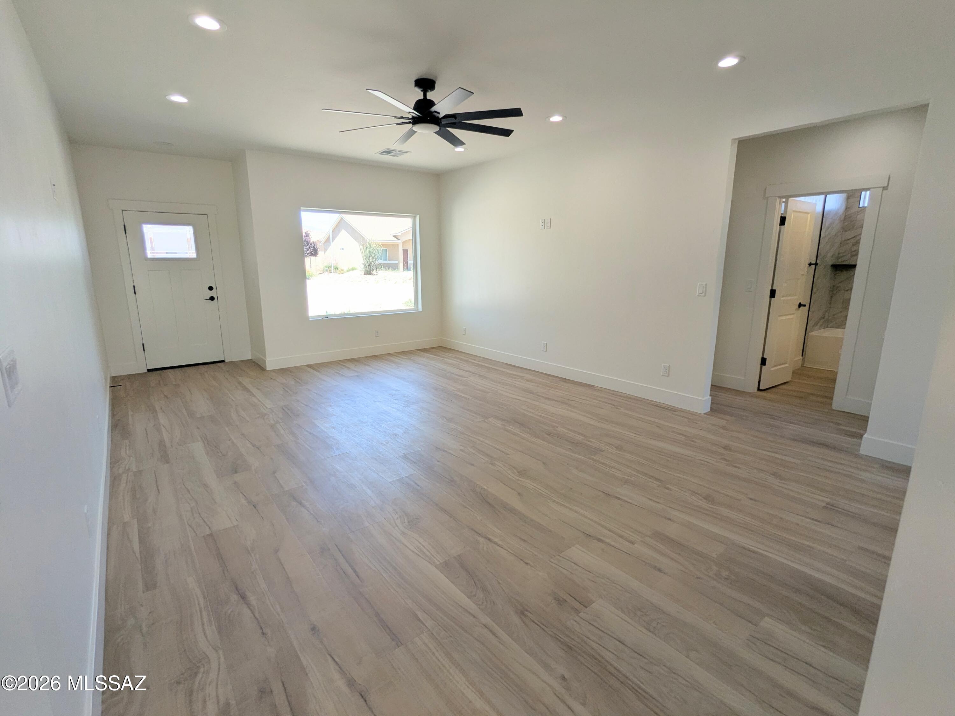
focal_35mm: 16
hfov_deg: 94.5
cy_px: 358
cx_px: 478
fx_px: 441
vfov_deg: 78.1
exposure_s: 1/392
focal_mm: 2.35
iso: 77
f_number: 2.2
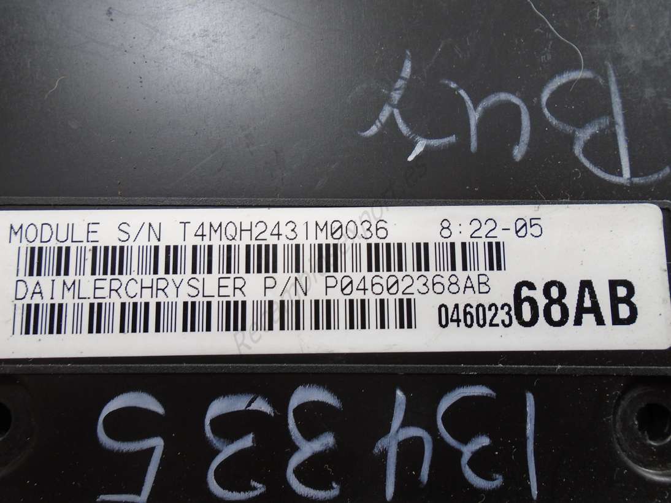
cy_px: 252
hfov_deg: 67.3
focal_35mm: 26
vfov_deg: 53.0
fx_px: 504
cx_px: 336
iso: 100
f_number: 3.2
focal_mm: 4.6
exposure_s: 1/40
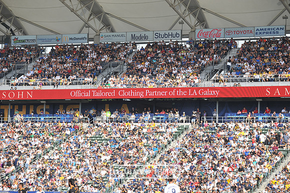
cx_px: 145
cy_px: 96
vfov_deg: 10.1
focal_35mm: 135
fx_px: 1087
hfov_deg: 15.2
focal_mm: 135
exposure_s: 1/1250
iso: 500
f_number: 6.3
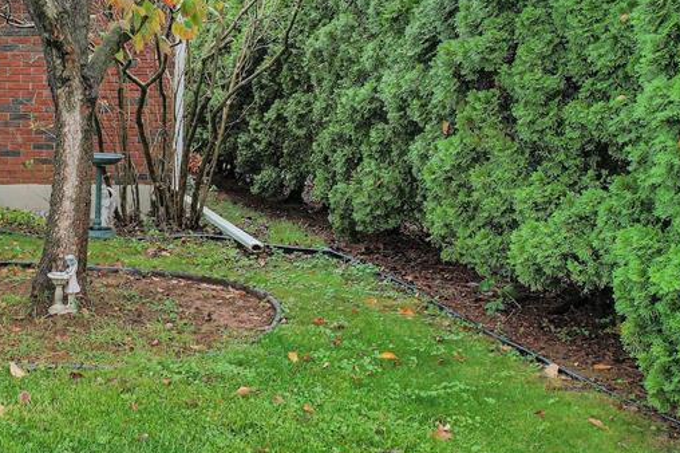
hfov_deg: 38.6
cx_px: 50
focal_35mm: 47
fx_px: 887
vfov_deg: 28.6
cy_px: 198
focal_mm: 8.38
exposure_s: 1/400
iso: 100
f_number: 2.8
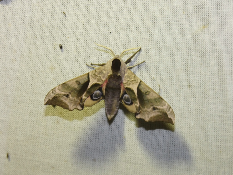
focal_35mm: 93
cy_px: 88
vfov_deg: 15.9
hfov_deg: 21.1
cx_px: 116
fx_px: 626
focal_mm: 16.6
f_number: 4.7
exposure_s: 1/60
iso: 400
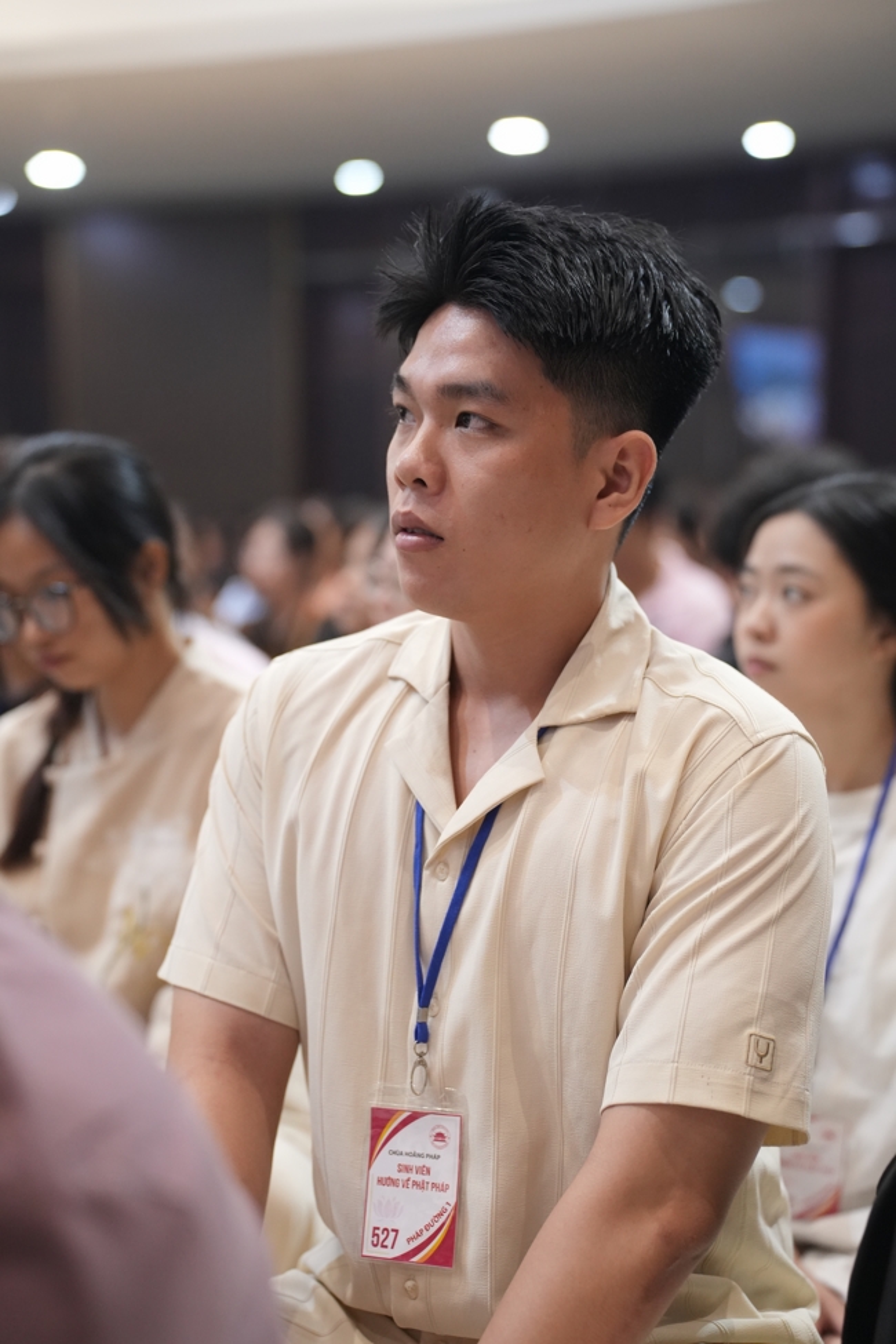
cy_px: 672
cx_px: 448
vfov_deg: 27.7
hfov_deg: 18.7
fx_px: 2725
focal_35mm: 73
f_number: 2.8
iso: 4000
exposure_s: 1/200
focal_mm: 73
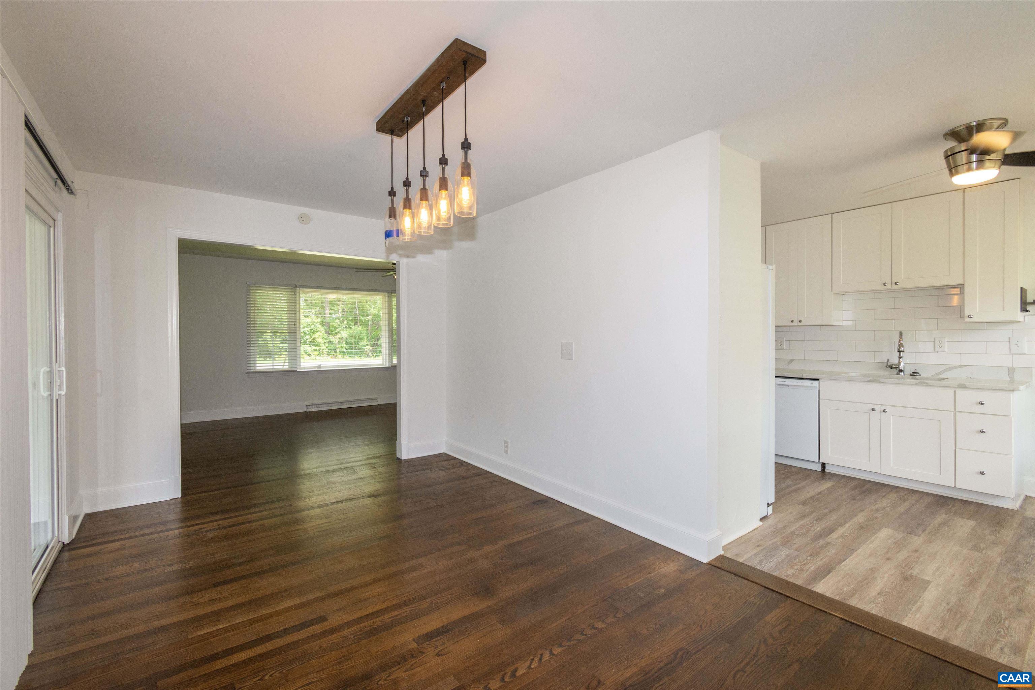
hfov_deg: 100.4
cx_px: 518
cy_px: 345
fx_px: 431
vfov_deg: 77.3
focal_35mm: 15
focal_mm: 10
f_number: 8
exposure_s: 1/80
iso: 400
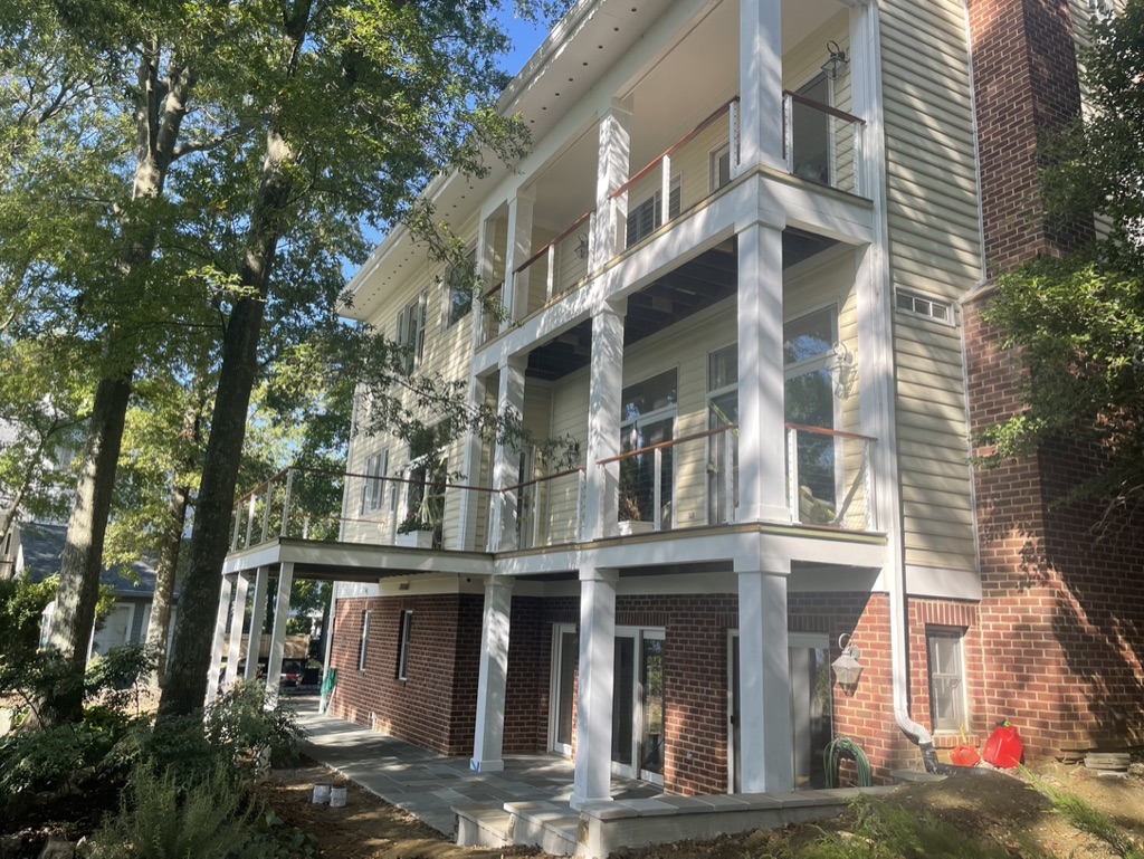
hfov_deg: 67.3
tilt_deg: +12.8
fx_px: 860
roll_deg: -3.3
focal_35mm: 26
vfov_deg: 53.1
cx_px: 572
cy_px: 430
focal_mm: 4.2
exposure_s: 1/759
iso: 32
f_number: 1.6
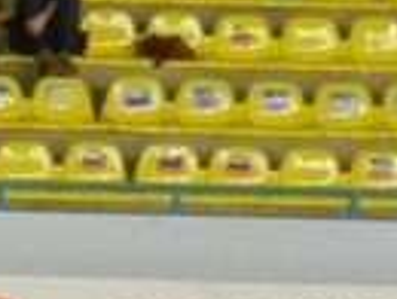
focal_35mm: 416
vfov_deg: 3.5
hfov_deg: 4.4
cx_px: -1115
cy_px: 757
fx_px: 4780
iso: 200
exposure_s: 1/30
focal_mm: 9.4
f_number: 4.4
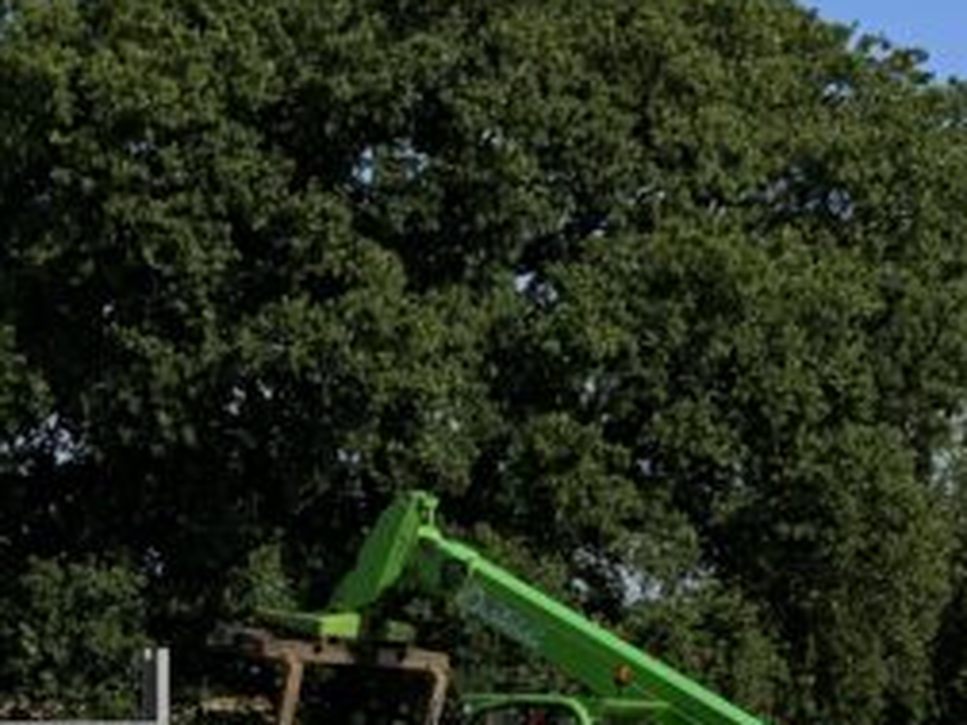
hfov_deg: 16.6
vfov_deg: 12.0
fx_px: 3296
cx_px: 177
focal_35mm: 118
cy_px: 1063
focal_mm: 3
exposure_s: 1/4065
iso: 20
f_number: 1.8
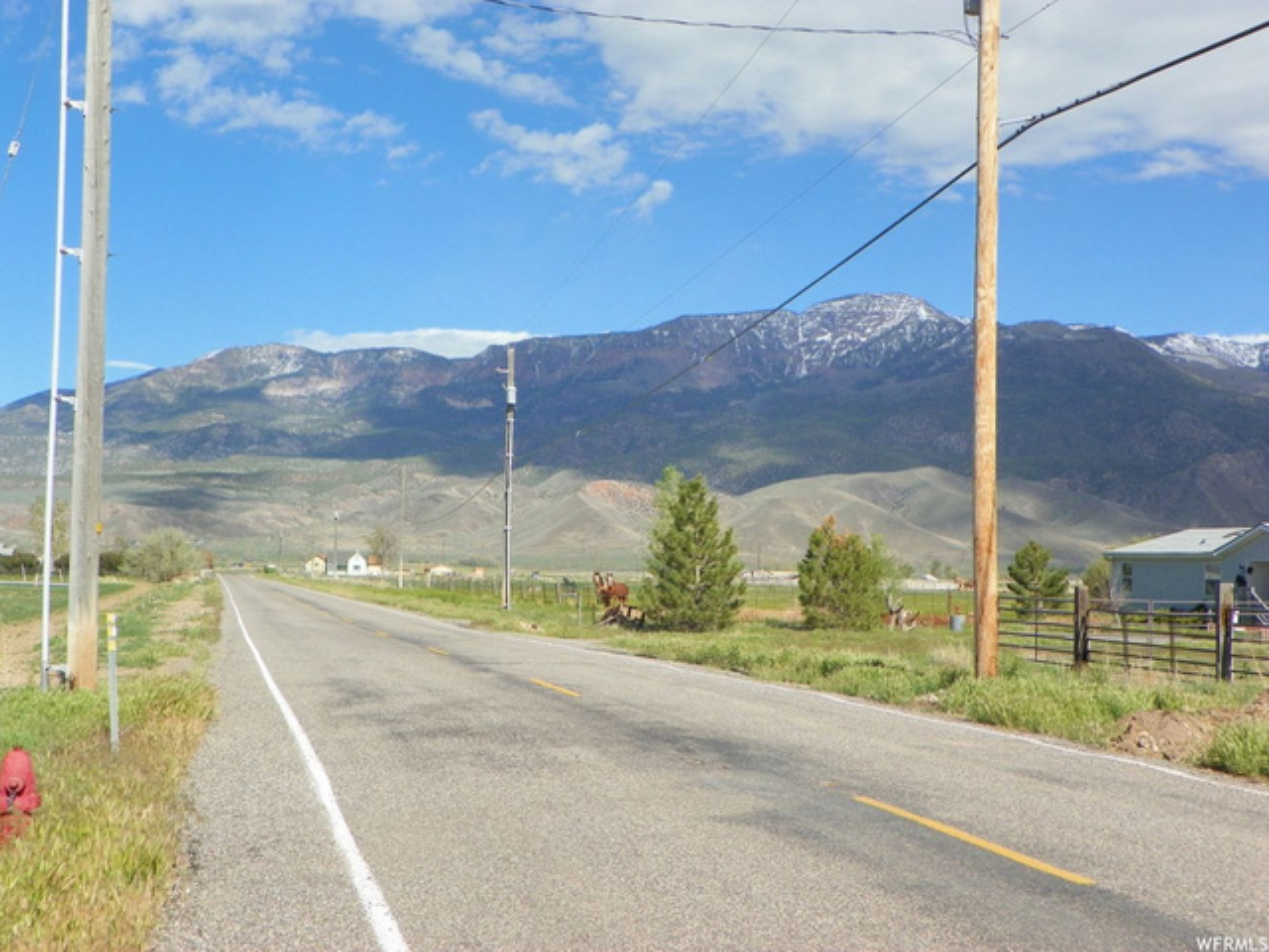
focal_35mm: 48
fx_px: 1760
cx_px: 634
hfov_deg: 39.7
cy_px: 476
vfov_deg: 30.3
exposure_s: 1/500
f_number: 5
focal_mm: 8.5
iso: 64
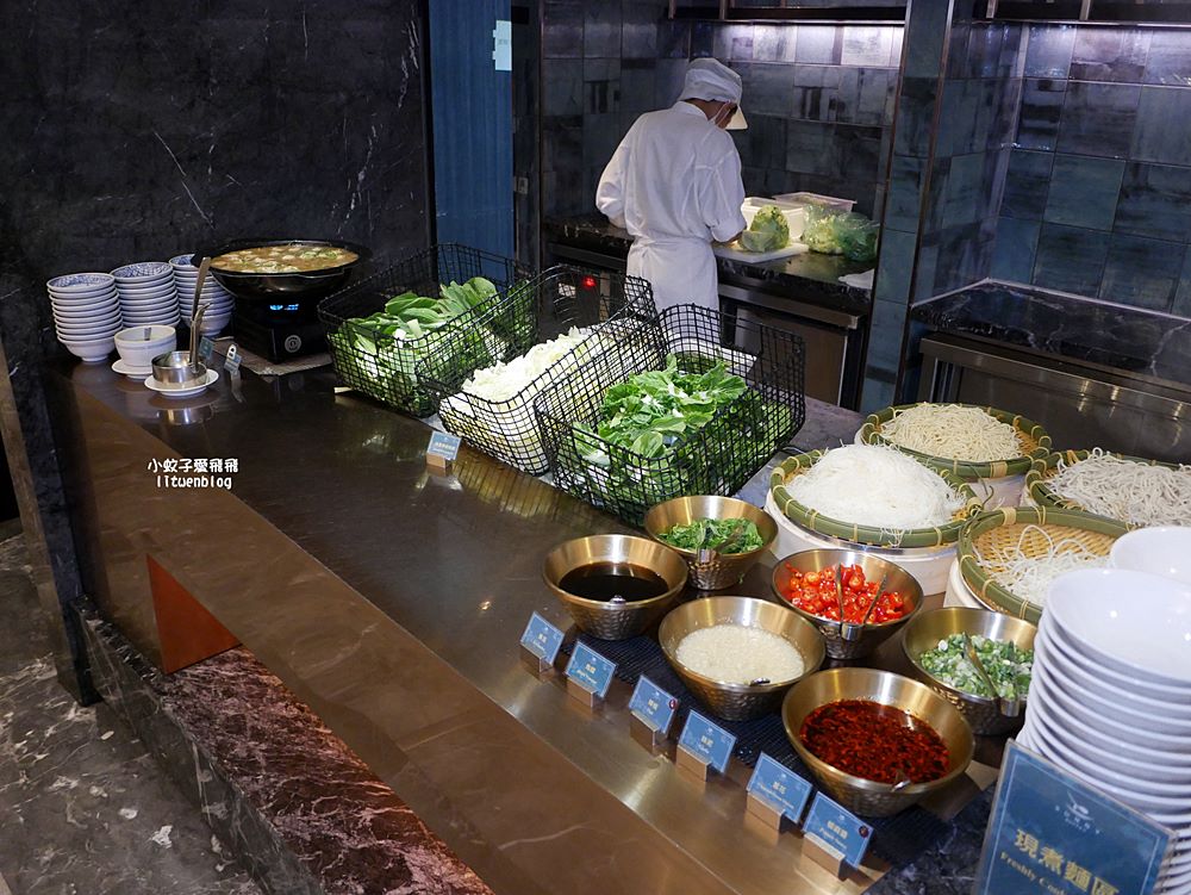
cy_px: 448
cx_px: 596
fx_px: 964
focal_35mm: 28
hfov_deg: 63.4
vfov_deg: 49.8
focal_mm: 14
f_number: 2.5
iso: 2000
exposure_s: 1/60
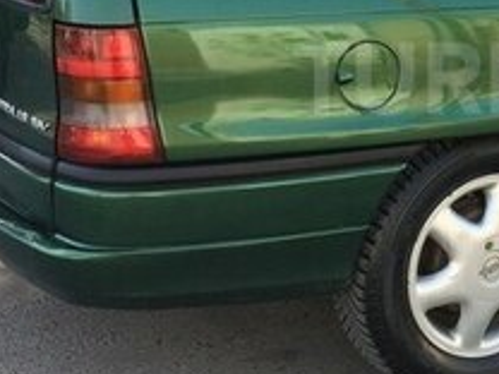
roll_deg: -0.4
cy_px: 78
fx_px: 1326
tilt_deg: -14.6
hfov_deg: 20.4
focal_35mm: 92
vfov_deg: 16.0
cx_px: 540
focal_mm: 4.15
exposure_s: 1/243
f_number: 2.2
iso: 32
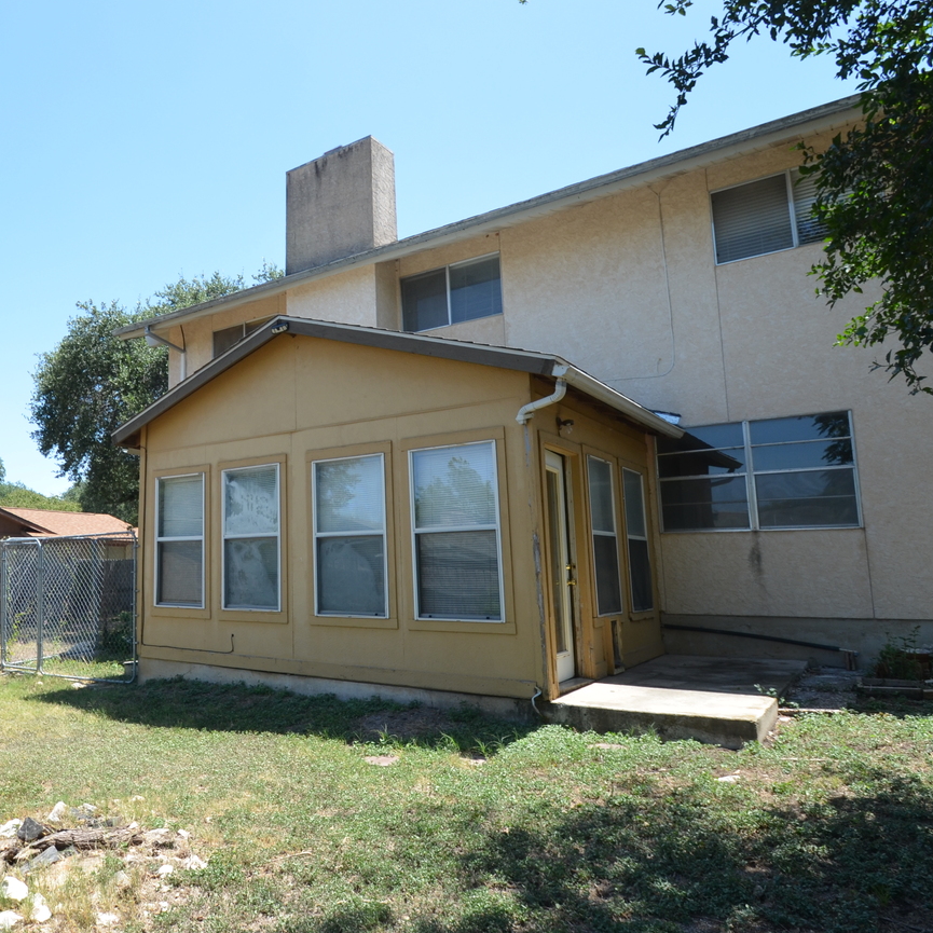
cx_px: 241
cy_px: 439
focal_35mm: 24
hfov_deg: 61.6
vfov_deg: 65.0
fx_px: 732
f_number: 8
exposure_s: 1/250
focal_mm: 10
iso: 200
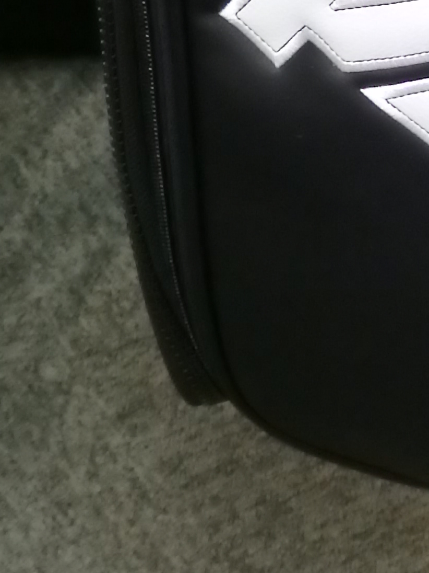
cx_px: 856
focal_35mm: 206
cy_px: -380
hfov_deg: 7.0
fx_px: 3404
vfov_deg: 9.3
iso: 1600
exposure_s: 1/50
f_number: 4
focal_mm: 8.9
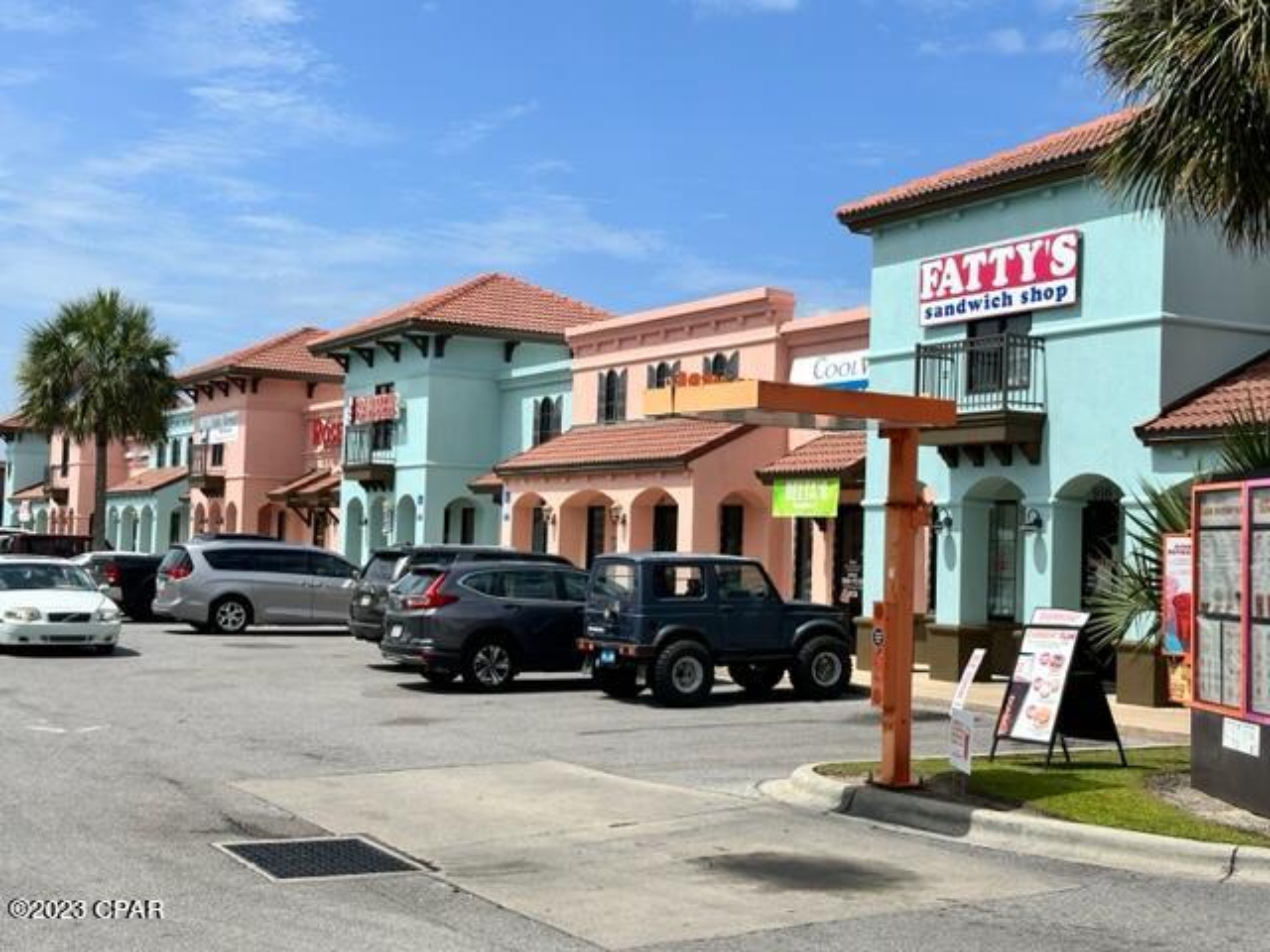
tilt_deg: +2.6
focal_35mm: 48
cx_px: 635
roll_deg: -2.5
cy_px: 476
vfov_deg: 30.3
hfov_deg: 39.7
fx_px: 1761
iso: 64
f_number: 1.78
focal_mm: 6.86
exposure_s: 1/6623
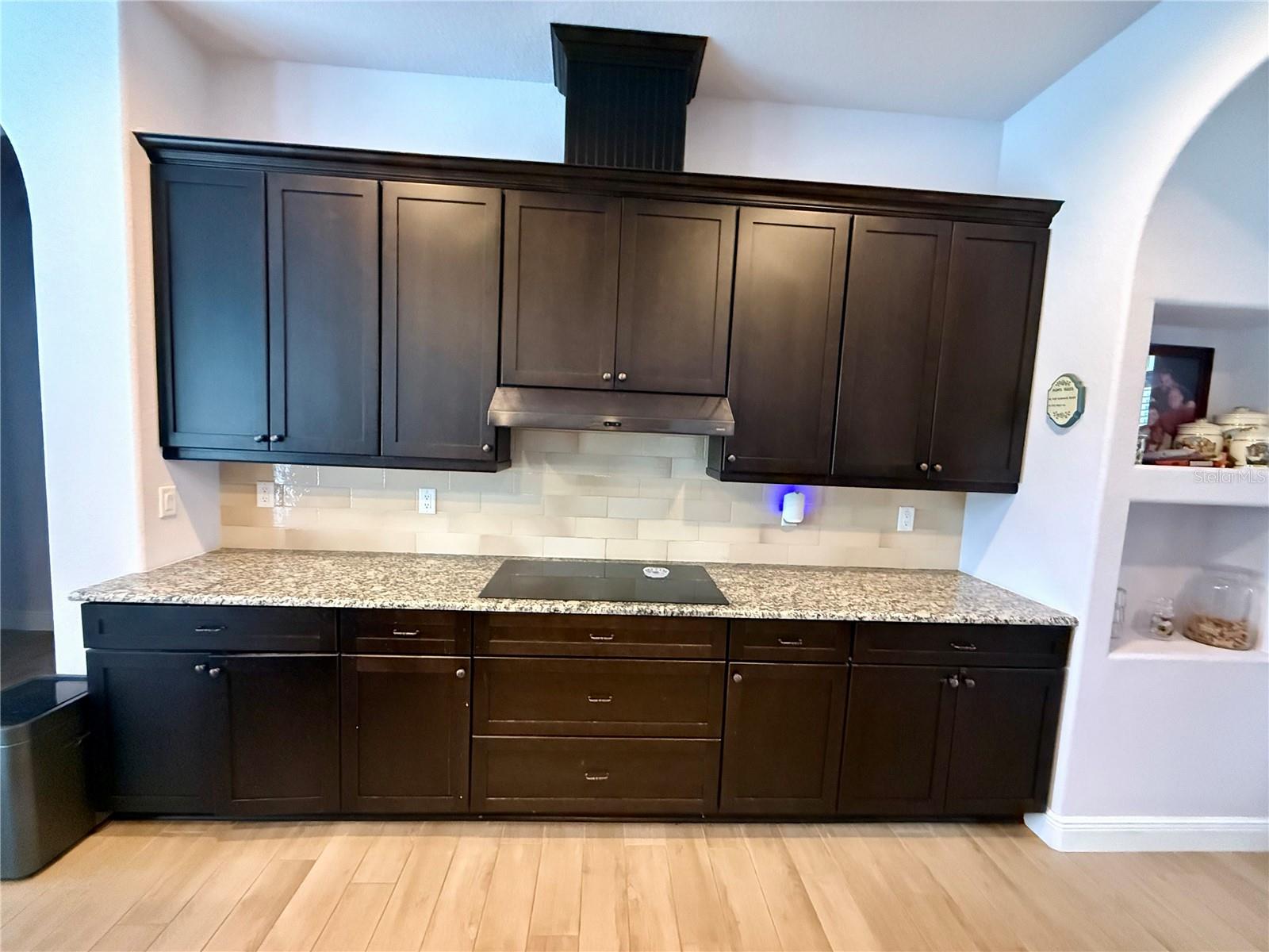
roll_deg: -1.8
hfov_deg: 102.1
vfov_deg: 85.7
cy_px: 476
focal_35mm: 14
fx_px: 513
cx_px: 634
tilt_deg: -4.3
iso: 1250
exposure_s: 1/60
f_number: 2.2
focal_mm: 2.22
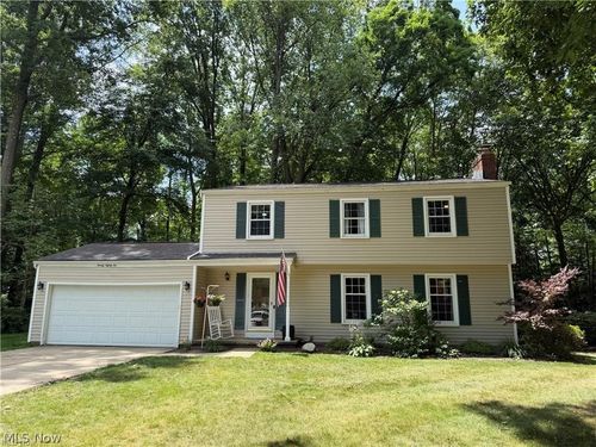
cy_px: 224
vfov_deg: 56.8
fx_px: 413
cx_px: 298
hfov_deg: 71.6
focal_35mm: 24
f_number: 1.78
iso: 80
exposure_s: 1/1122
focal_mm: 6.76
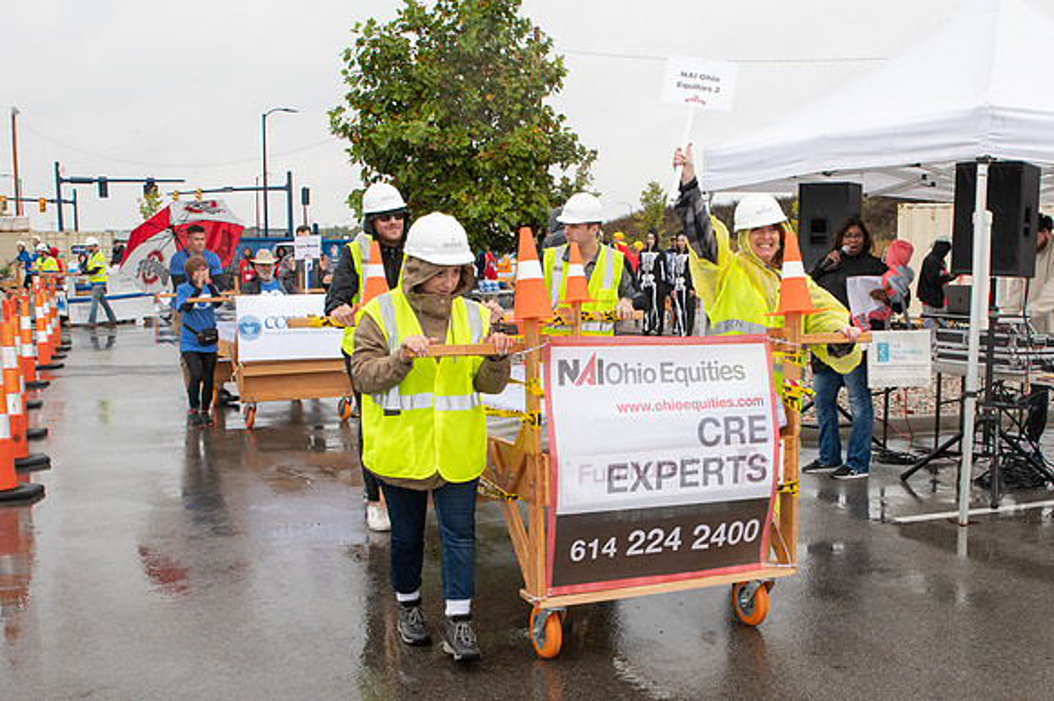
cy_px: 444
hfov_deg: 47.0
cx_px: 633
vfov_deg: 32.3
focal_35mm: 41
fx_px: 1204
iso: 400
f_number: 7.1
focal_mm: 24
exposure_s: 1/200
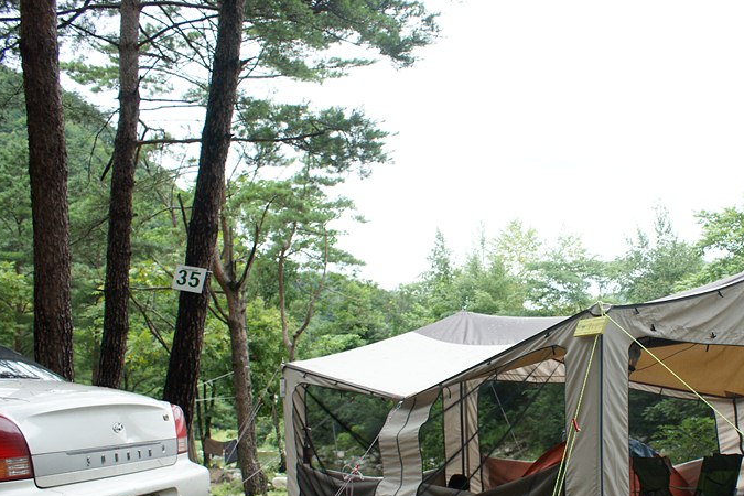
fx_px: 827
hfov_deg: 46.9
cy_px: 348
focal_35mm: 40
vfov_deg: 33.0
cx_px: 546
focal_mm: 18
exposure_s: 1/250
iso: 200
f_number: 4.5
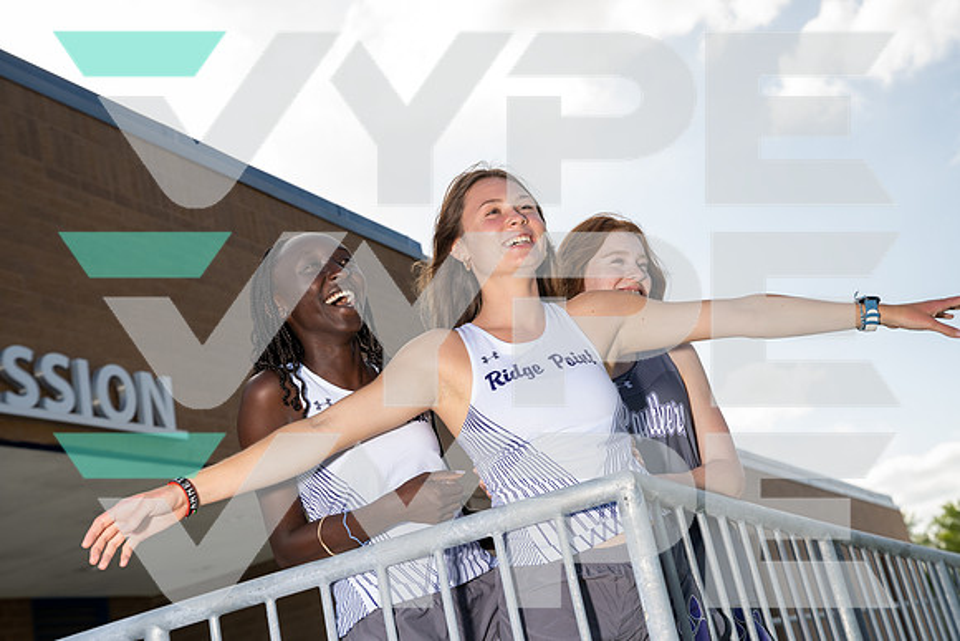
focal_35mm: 52
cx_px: 480
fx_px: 1387
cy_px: 320
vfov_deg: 26.0
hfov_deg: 38.2
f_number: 5.6
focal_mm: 52
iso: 100
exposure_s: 1/250
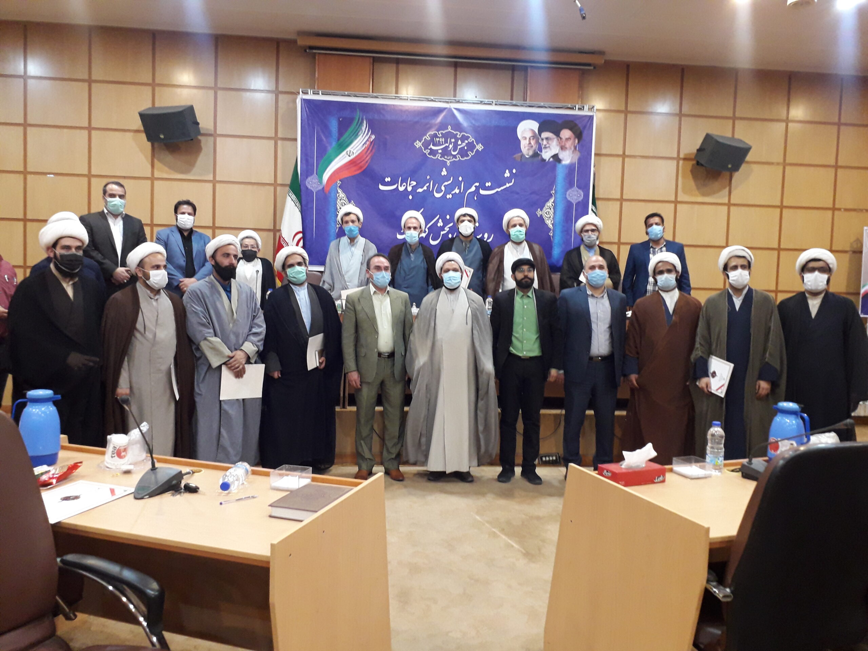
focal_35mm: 27
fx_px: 677
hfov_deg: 65.3
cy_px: 326
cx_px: 434
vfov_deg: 51.4
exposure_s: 1/25
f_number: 1.9
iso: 160
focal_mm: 3.6
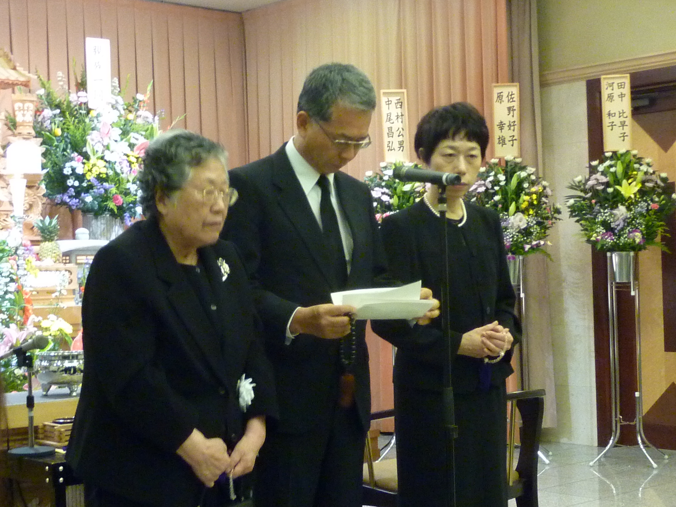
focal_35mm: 63
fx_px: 1230
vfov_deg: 23.3
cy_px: 254
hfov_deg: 30.7
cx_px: 338
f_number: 3.5
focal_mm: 5.7
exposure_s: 1/15
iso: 400
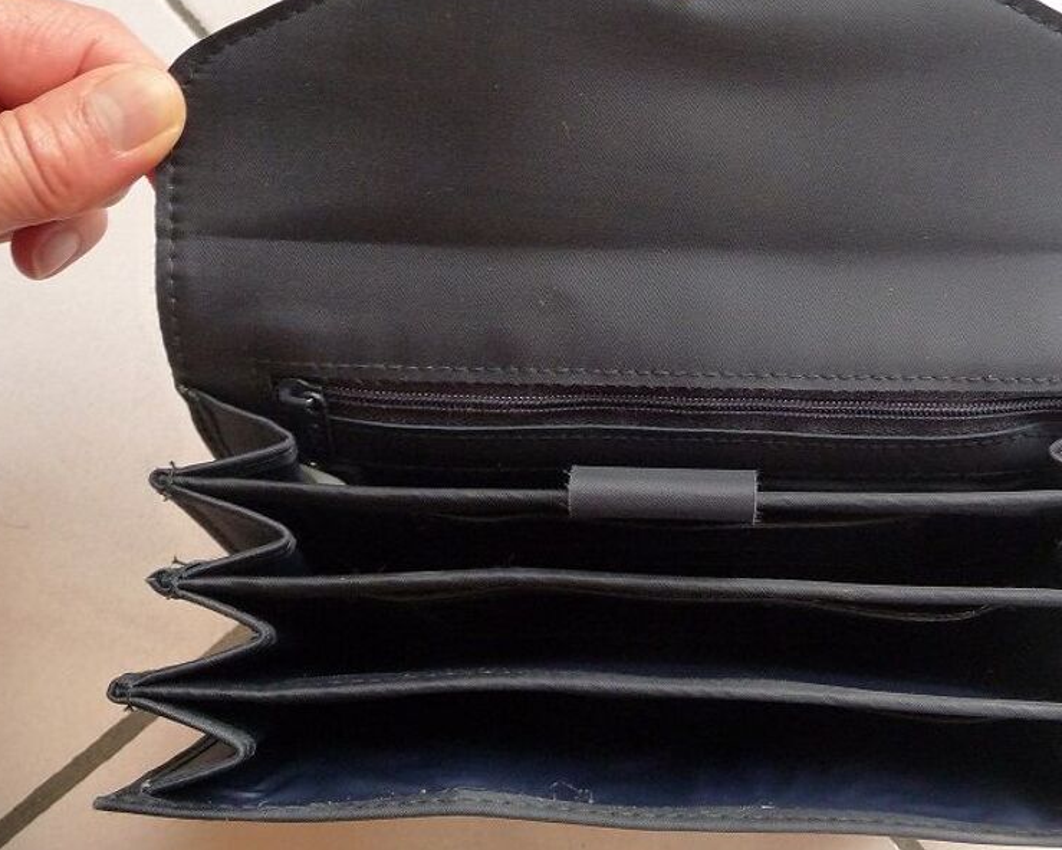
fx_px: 1163
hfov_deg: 48.3
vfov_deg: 40.0
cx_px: 700
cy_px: 367
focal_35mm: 37
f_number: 3.3
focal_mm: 4.7
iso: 400
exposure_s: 1/30
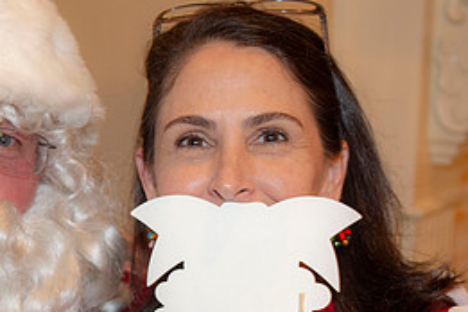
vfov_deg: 13.6
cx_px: 118
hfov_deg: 20.3
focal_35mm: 100
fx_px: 1300
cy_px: 264
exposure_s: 1/60
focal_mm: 45
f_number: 3.5
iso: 800
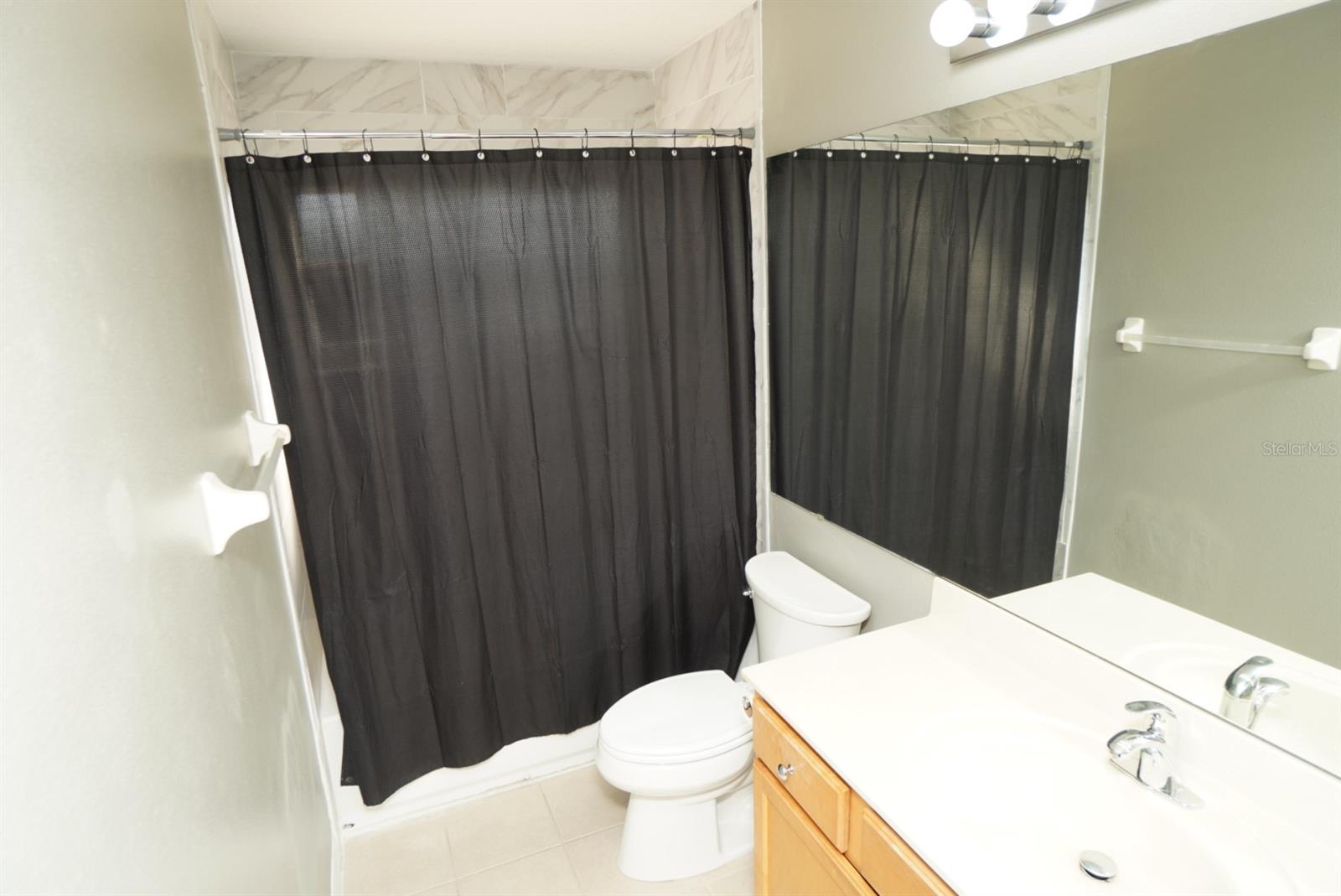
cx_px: 670
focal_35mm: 20
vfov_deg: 63.3
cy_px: 448
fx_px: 727
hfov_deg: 85.4
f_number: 4
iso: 125
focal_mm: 13
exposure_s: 1/60
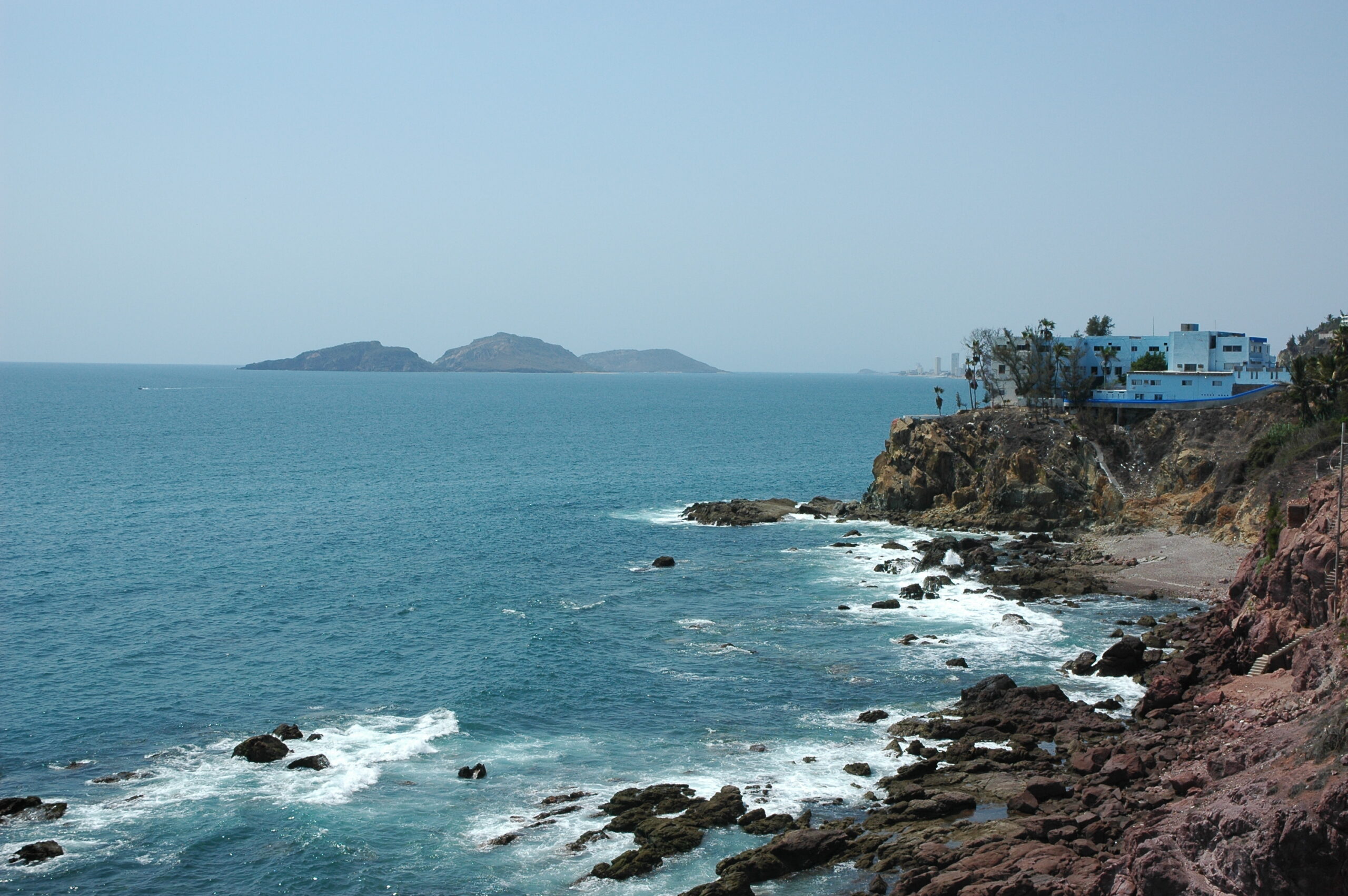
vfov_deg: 30.8
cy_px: 448
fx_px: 1627
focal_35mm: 44
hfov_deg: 45.0
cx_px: 674
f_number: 11
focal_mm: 29
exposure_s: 1/400
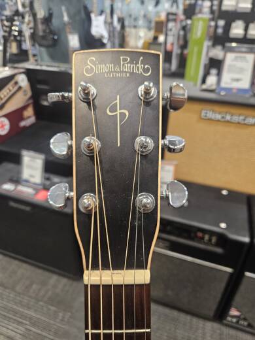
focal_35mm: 23
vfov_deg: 73.9
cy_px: 170
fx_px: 226
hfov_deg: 58.9
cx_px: 128
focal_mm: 5.4
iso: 500
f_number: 1.8
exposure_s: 1/120
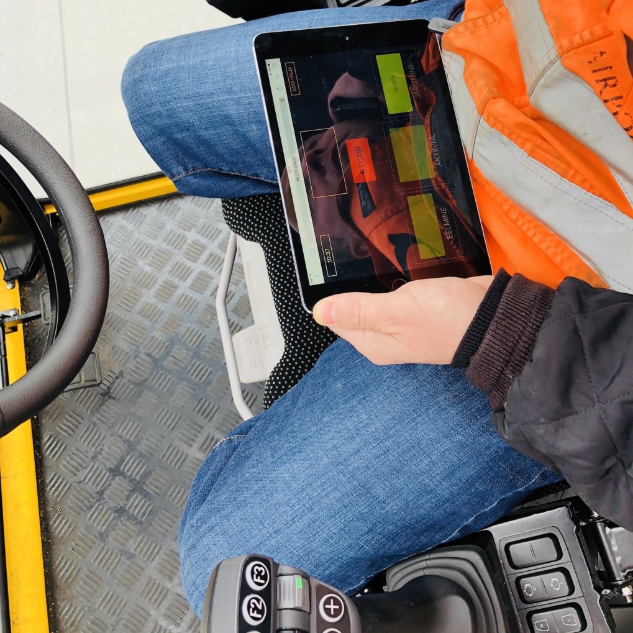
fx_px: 703
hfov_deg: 48.5
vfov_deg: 48.3
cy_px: 265
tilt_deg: -68.7
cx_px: 315
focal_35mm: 34
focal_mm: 4
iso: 40
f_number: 1.8
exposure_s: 1/120
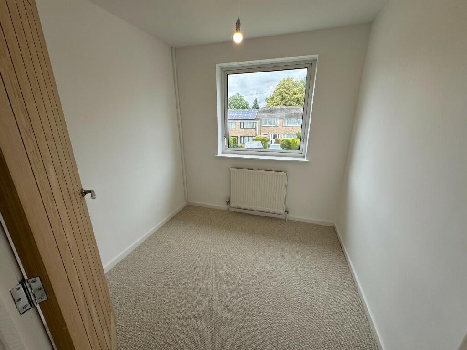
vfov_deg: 85.7
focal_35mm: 14
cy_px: 175
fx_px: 189
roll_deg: +0.8
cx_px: 234
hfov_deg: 102.1
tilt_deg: -16.4
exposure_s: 1/139
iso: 40
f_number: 2.2
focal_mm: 2.22
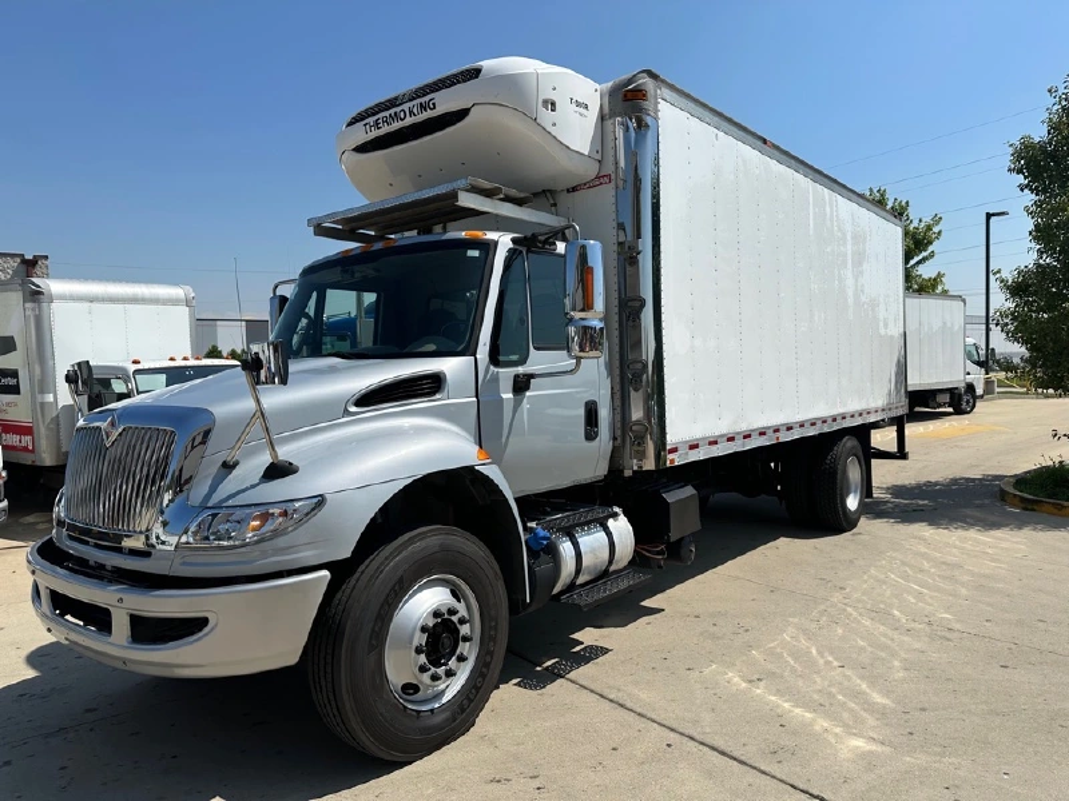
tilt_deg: -2.8
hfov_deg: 71.6
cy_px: 400
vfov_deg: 56.8
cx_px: 534
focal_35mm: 24
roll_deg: +1.4
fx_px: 741
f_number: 1.78
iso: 80
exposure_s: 1/8197
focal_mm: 6.86
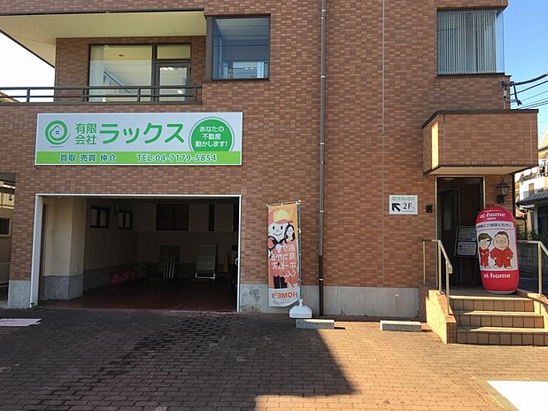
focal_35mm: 30
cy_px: 200
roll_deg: -0.2
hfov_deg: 60.0
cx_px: 266
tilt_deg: +4.9
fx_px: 475
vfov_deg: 46.8
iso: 25
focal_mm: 4.15
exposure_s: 1/379
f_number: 2.2
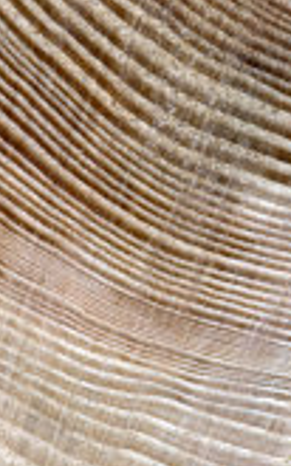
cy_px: 336
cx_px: -226
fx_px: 7555
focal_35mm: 595
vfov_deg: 3.5
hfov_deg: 2.2
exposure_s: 1/3
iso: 100
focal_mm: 105
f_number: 22
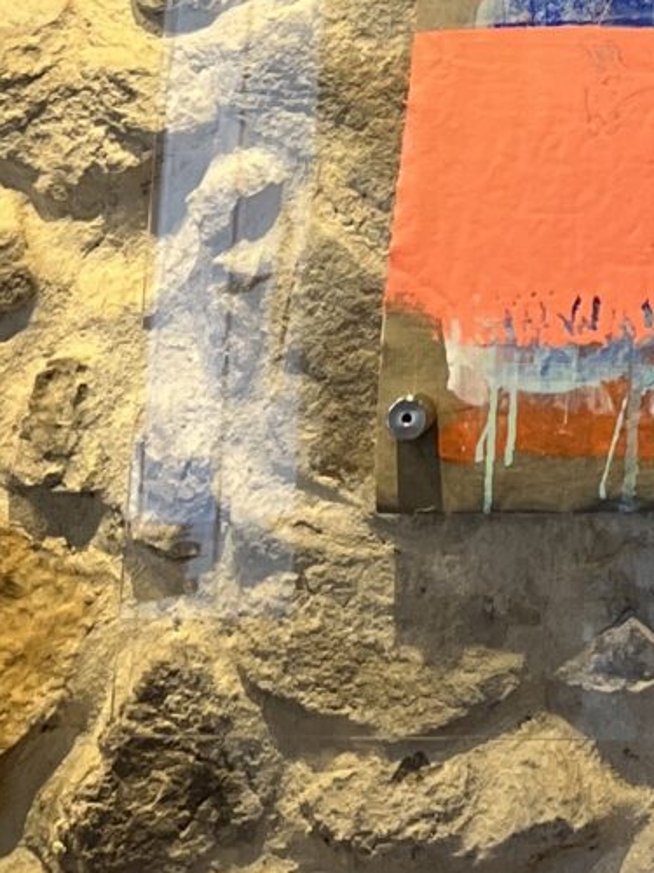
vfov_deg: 13.3
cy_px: -704
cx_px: 1254
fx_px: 3350
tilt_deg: +14.2
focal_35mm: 133
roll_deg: +1.5
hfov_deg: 10.4
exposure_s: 1/100
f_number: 1.5
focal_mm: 5.7
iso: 125
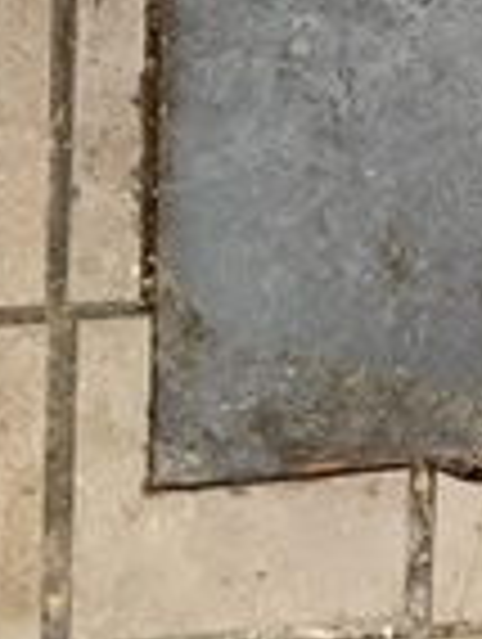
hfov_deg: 11.9
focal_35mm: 117
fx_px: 2166
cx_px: 793
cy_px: -616
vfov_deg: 14.2
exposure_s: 1/60
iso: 320
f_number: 1.6
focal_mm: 5.1
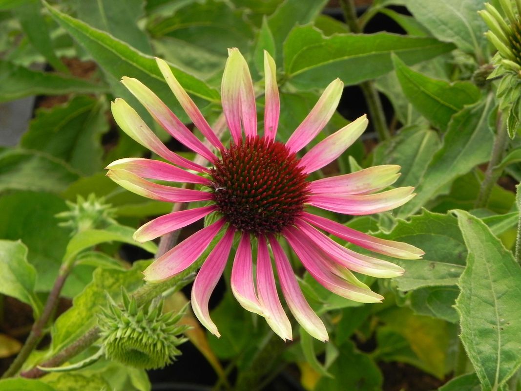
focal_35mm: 144
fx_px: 2167
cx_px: 260
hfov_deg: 13.7
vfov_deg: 10.3
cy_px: 196
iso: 160
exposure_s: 1/30
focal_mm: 25.7
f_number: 5.6
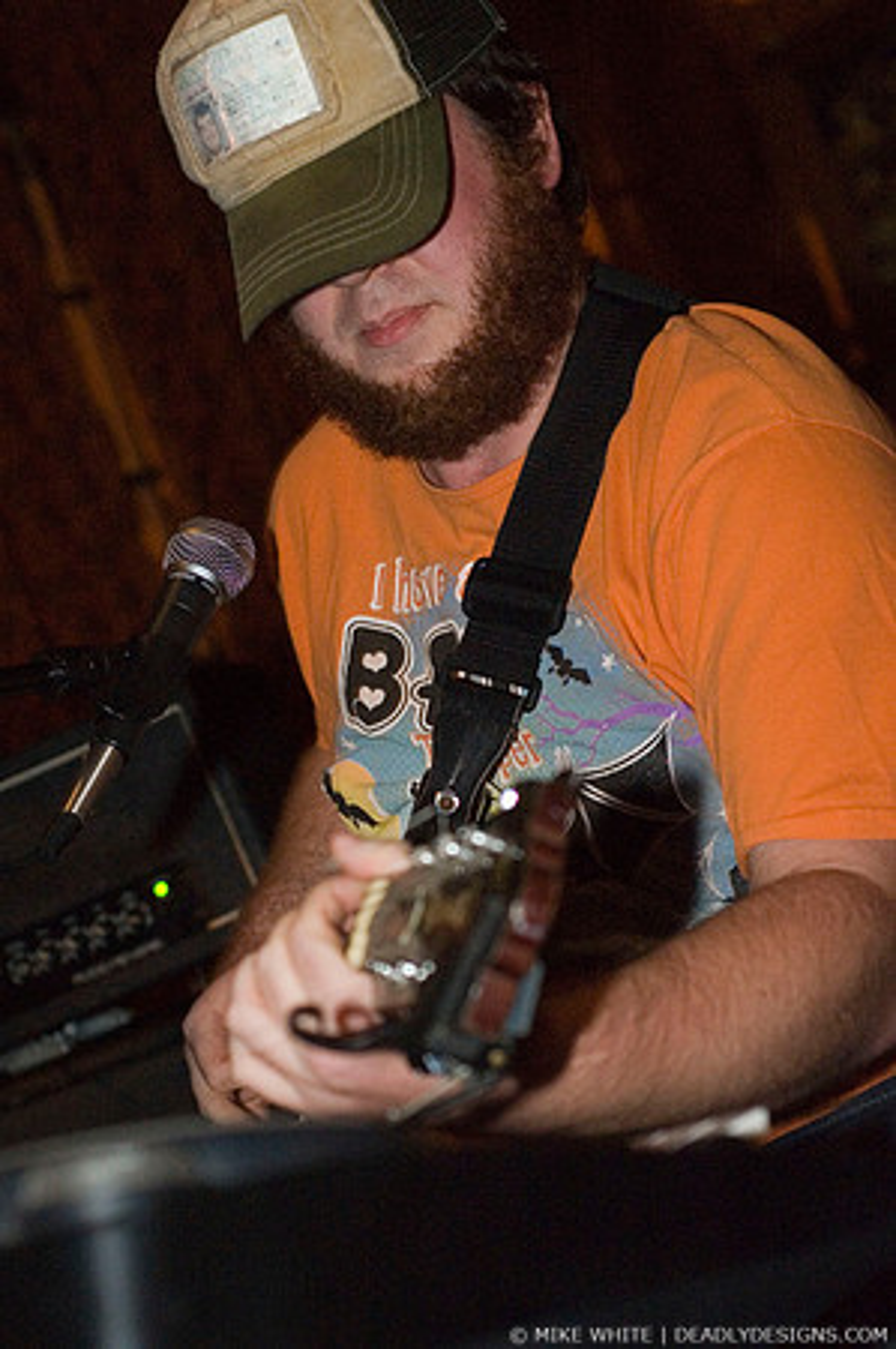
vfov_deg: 27.0
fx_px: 2806
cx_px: 448
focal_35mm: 75
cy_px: 674
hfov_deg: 18.1
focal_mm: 50
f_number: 3.2
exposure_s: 1/20
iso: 1600
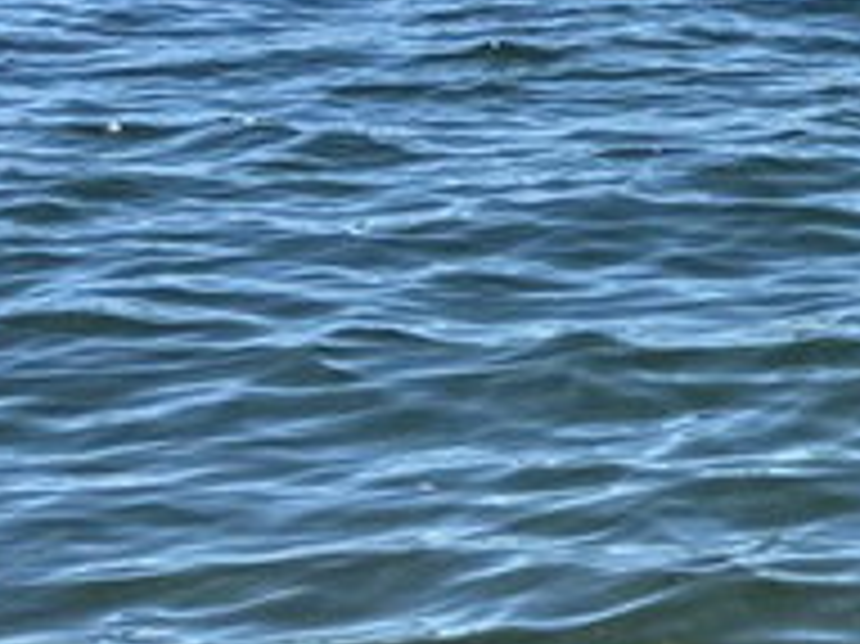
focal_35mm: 151
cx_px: 2283
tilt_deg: -7.3
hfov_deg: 10.6
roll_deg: -1.8
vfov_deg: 9.7
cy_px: -135
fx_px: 3749
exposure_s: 1/3953
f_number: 1.78
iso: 80
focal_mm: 6.76
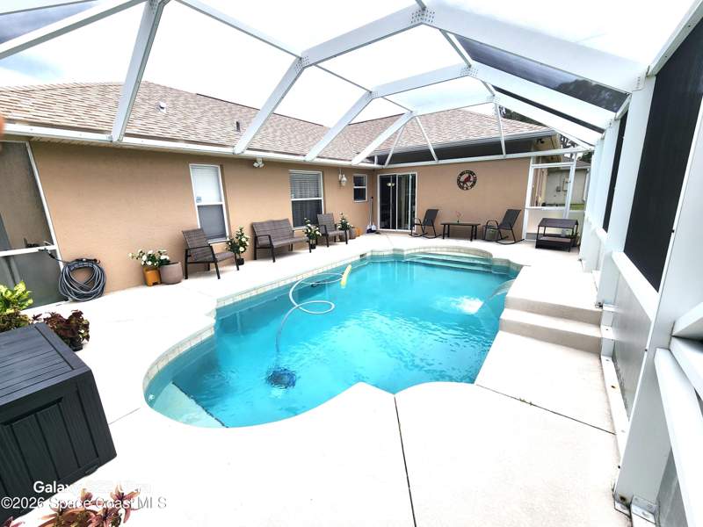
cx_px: 352
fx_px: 264
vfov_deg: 89.9
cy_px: 264
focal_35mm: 13
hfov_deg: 106.2
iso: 50
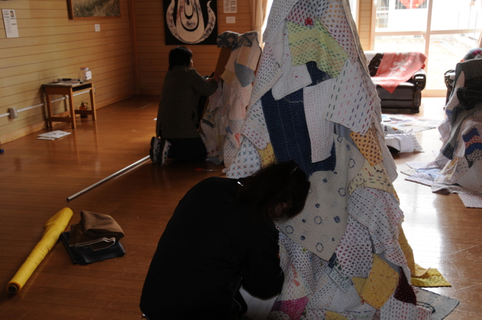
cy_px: 160
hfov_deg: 46.5
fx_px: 562
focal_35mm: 42
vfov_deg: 31.8
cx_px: 241
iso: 400
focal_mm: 28
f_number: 4
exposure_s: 1/80
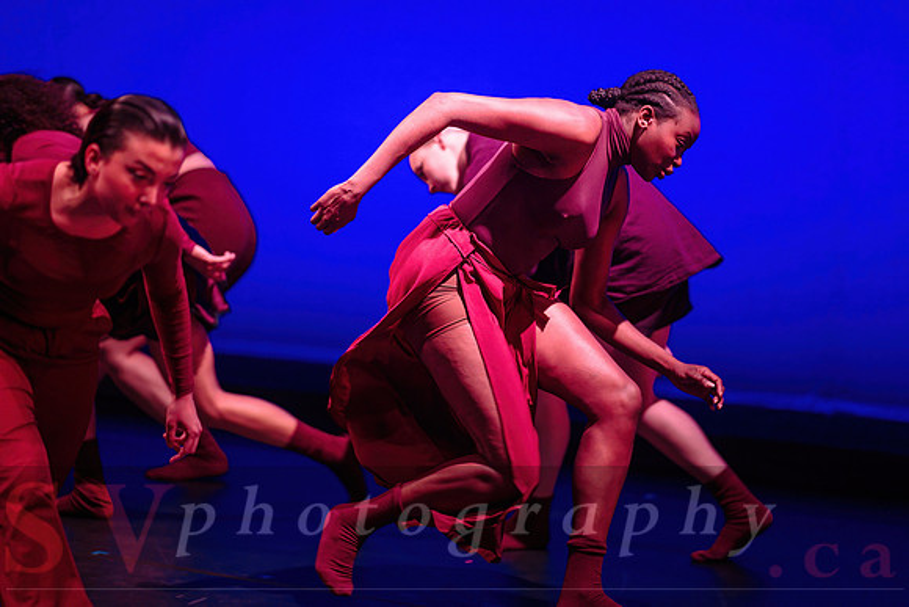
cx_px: 529
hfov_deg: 16.7
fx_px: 3089
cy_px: 254
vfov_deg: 11.2
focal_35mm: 122
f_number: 1.4
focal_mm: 105
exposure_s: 1/400
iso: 1250
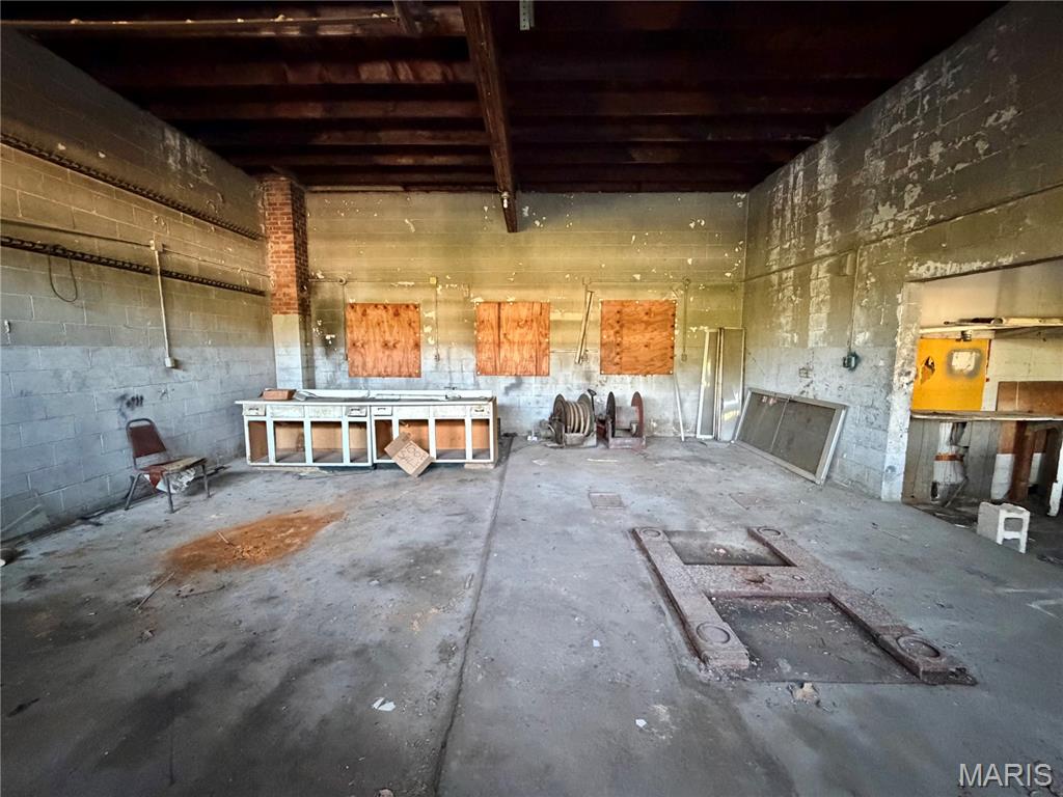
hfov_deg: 102.1
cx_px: 532
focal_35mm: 14
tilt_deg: -6.6
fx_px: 430
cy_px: 398
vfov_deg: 85.7
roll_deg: -0.1
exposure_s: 1/42
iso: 1250
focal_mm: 2.22
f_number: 2.2
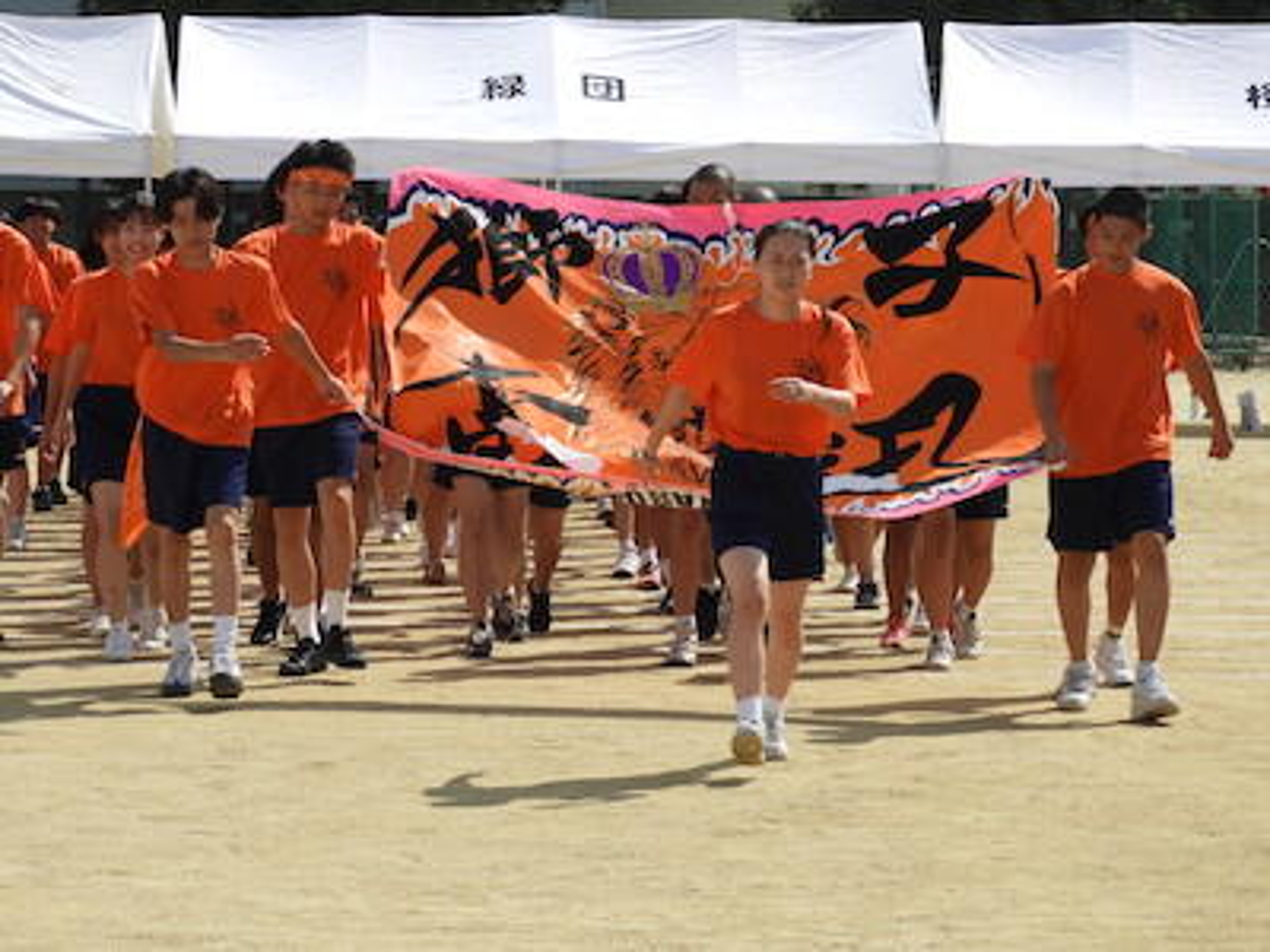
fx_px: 6237
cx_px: 635
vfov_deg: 8.7
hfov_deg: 11.6
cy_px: 476
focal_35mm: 170
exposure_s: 1/640
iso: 100
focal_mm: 30.5
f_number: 5.2
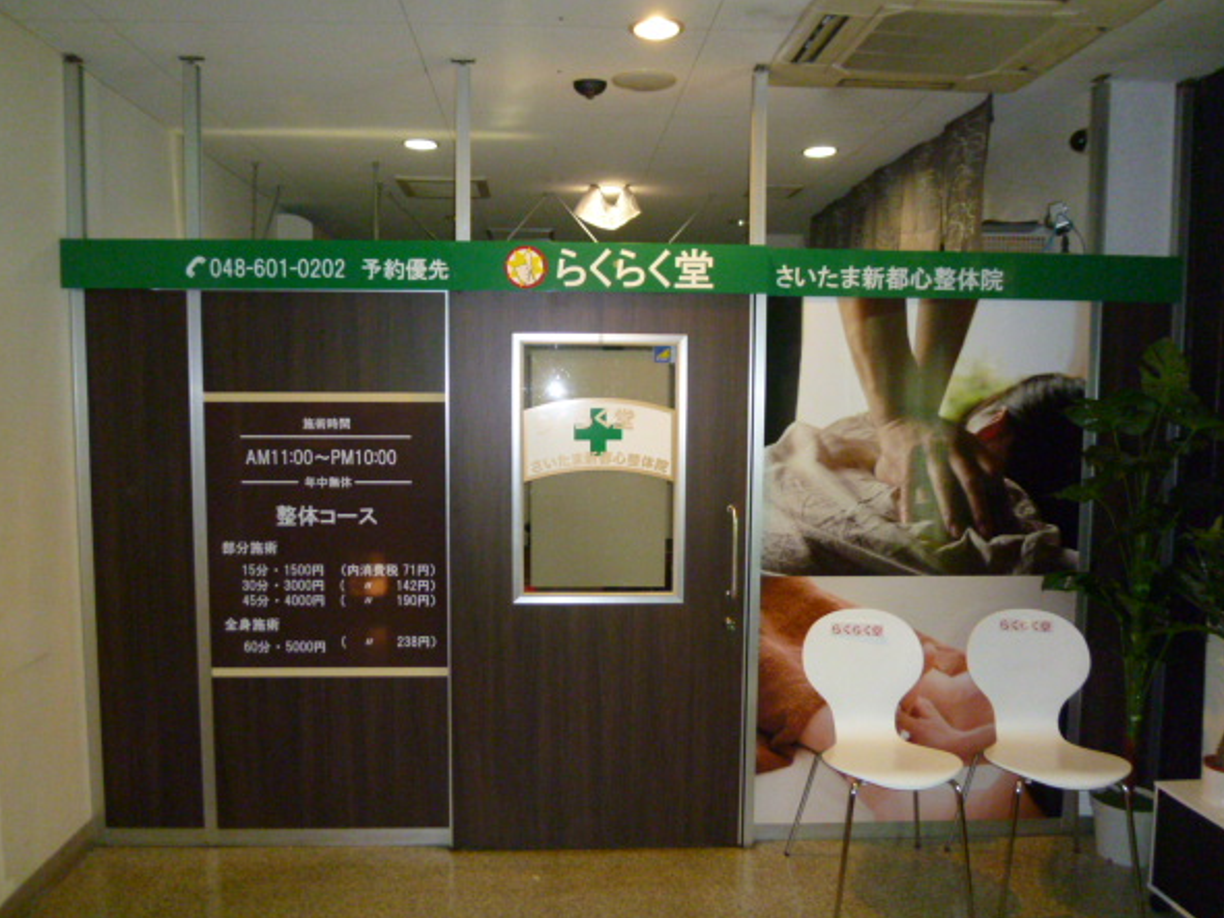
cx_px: 590
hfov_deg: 67.3
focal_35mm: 26
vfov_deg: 53.0
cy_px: 462
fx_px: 919
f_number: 2.2
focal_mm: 4.3
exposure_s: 1/60
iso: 320
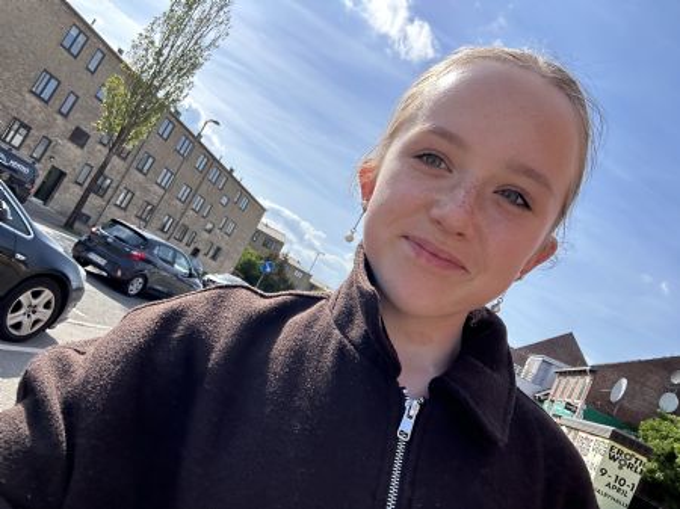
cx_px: 340
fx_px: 452
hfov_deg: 74.0
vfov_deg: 58.8
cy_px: 254
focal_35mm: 23
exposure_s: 1/857
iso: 25
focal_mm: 2.69
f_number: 1.9
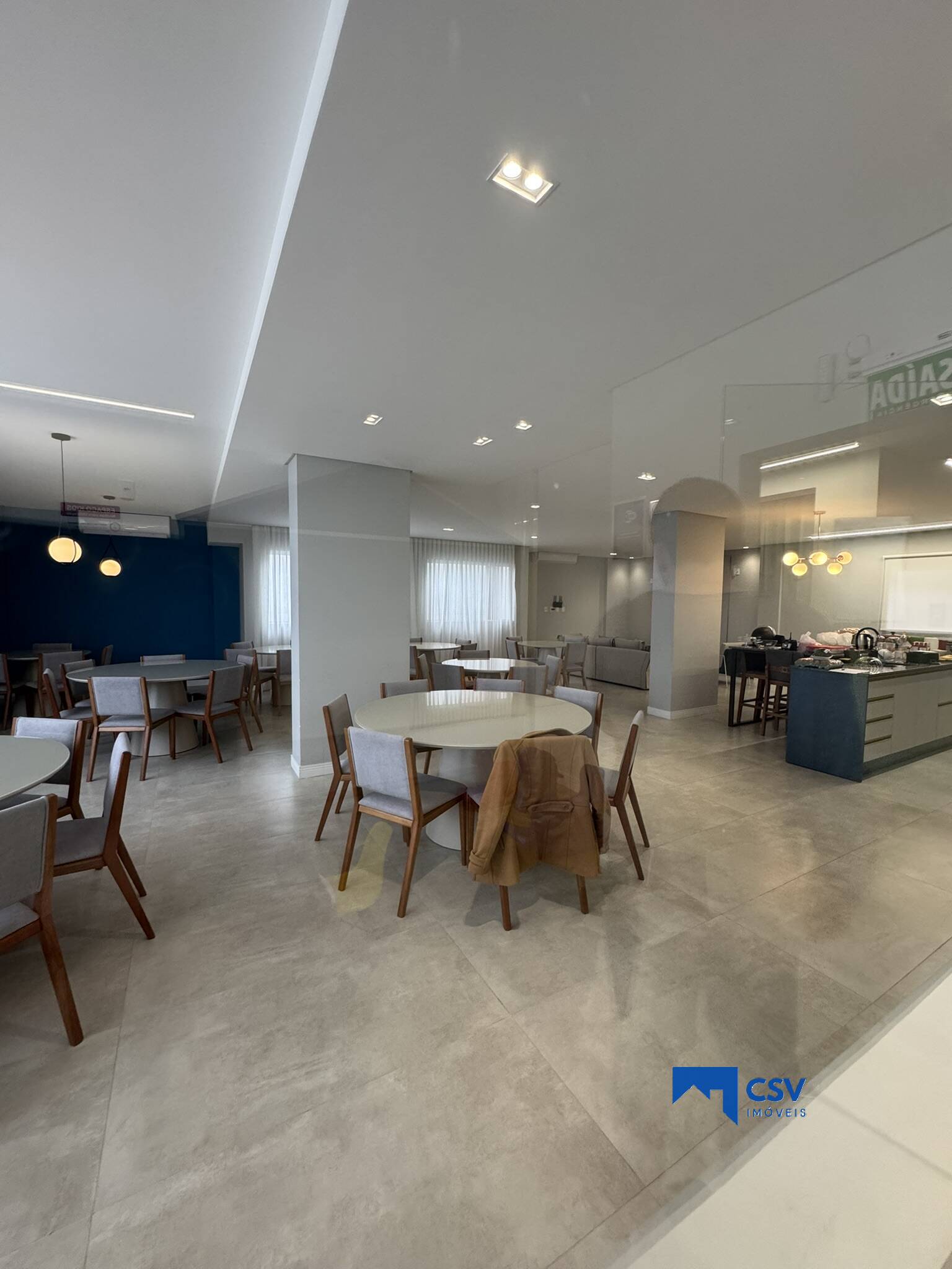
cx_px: 476
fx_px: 513
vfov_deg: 102.1
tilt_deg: -4.7
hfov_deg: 85.7
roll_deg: -0.2
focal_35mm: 14
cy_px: 634
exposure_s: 1/120
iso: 250
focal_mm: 2.22
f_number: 2.2
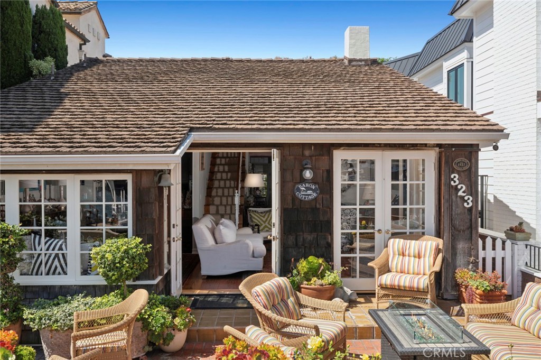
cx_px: 270
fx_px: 526
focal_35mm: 35
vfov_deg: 37.8
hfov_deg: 54.5
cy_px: 180
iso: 100
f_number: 9
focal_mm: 35
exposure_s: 1/100
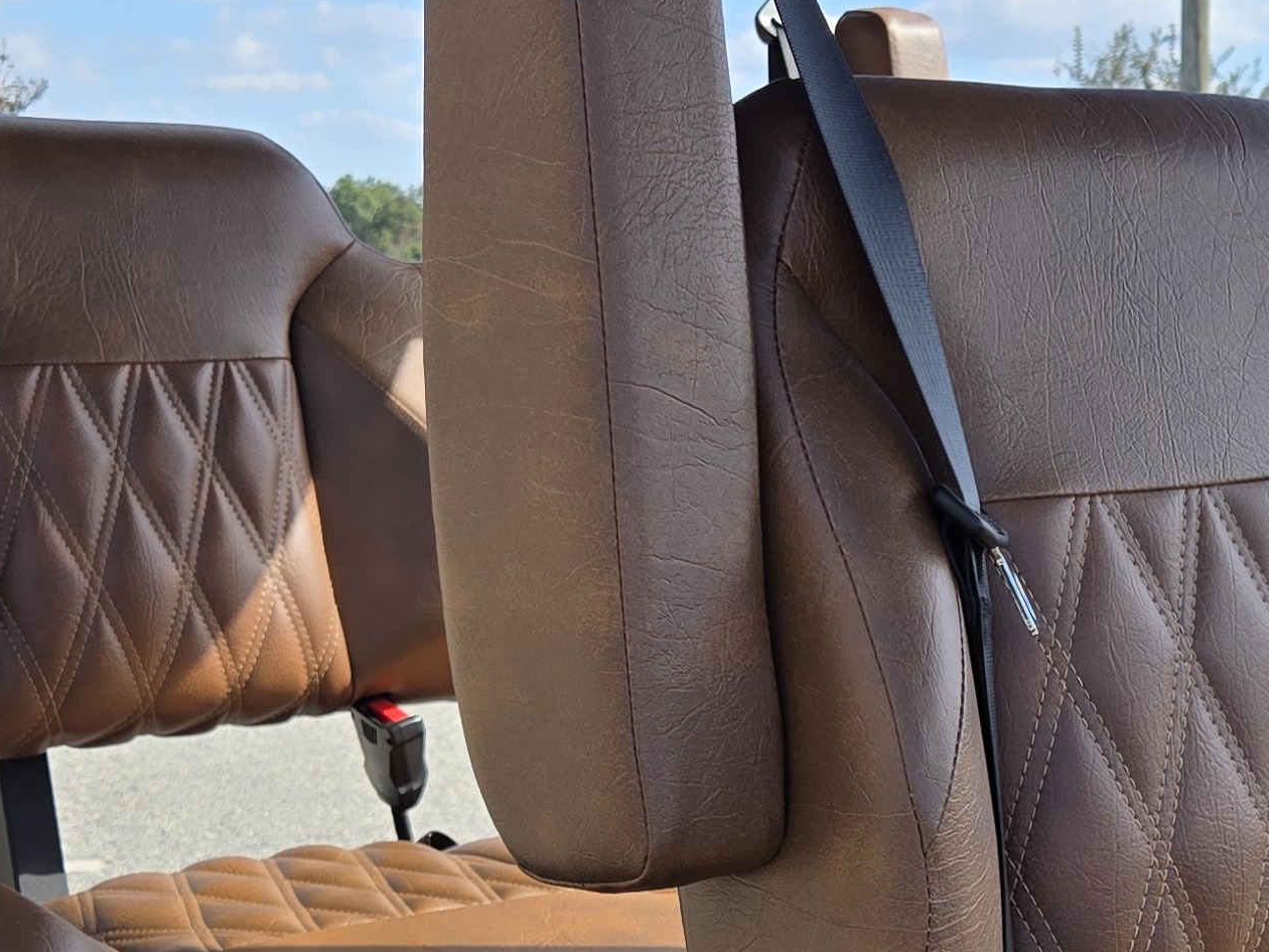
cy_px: 710
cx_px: 826
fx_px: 2676
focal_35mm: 73
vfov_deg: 20.0
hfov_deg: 26.6
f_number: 1.8
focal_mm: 5.4
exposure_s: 1/1402
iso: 25
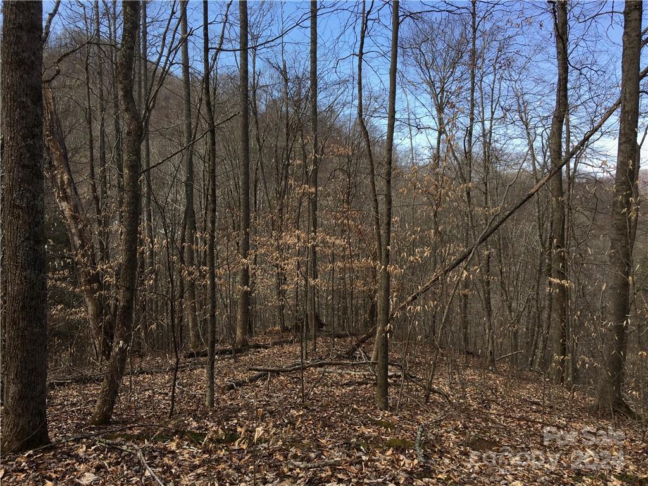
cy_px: 243
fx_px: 543
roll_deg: -0.8
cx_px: 324
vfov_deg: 48.2
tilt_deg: -4.5
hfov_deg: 61.7
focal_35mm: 29
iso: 25
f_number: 2.2
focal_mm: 4.15
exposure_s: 1/538
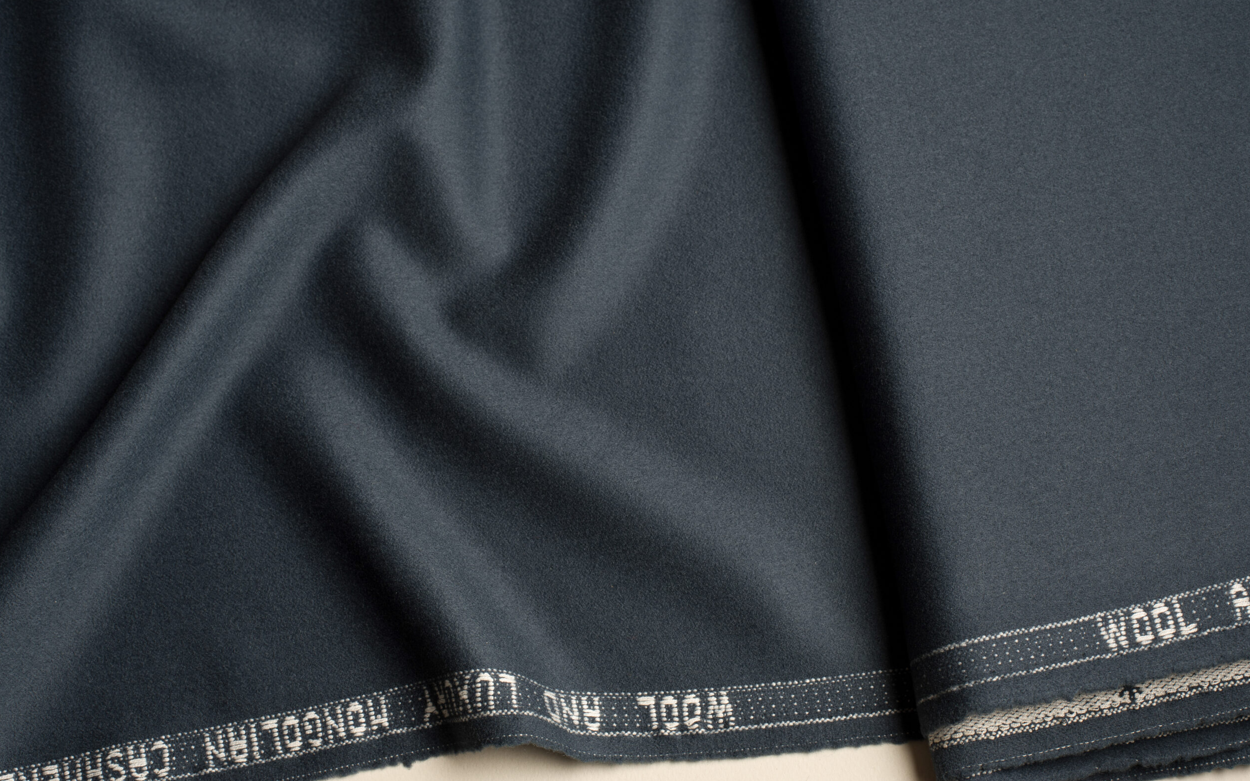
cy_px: 403
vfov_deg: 24.9
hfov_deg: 38.9
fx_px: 1772
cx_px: 623
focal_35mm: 52
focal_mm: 50
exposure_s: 1/60
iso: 100
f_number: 13
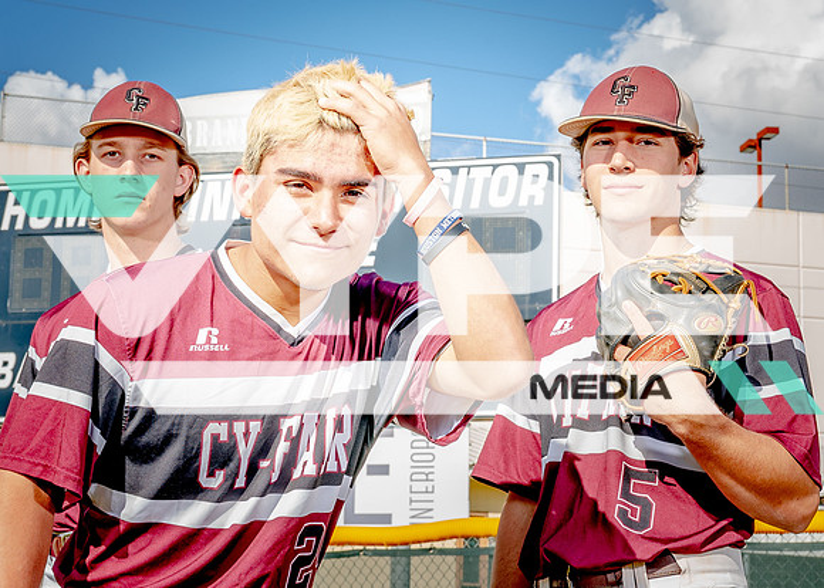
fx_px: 1718
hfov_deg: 26.9
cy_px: 412
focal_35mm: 73
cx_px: 320
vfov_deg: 19.3
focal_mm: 46
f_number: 11
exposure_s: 1/125
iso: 200
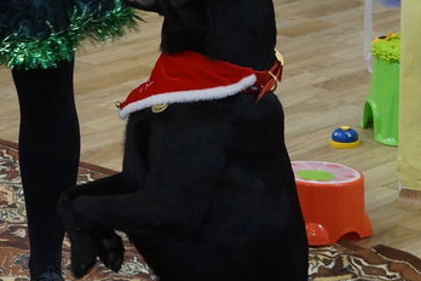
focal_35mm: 168
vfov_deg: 8.1
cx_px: 128
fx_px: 1965
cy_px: -29
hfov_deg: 12.2
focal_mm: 26
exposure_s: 1/40
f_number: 4.5
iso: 800
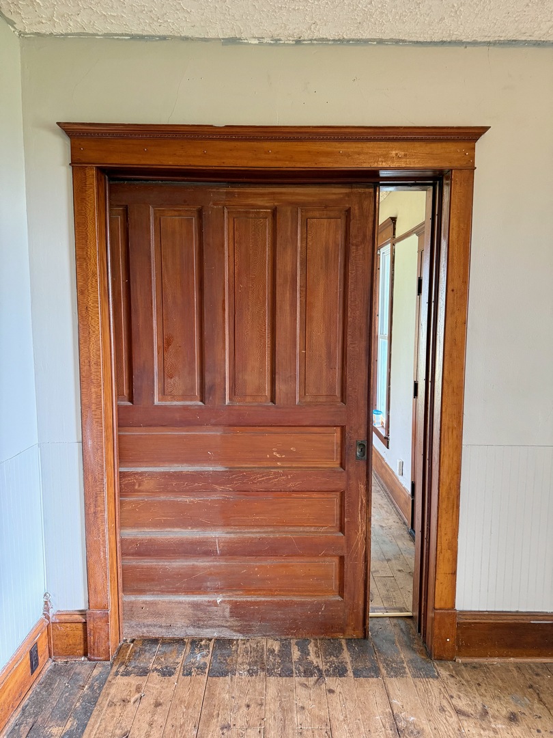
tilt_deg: -6.3
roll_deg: -0.1
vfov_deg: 71.6
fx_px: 511
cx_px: 276
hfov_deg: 56.8
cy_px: 369
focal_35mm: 24
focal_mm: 6.76
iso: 320
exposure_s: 1/60
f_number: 1.78
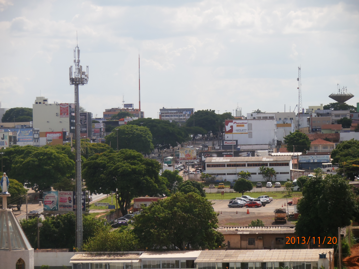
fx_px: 1888
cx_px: 180
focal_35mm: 182
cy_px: 134
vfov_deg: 8.2
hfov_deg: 10.9
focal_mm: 32.14
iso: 80
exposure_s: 1/400
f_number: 5.7
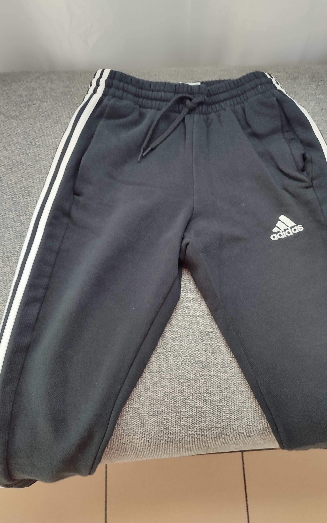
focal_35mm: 27
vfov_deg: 68.4
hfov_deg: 45.9
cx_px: 185
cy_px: 262
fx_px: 385
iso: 249
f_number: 1.89
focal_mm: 5.95
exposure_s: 1/25
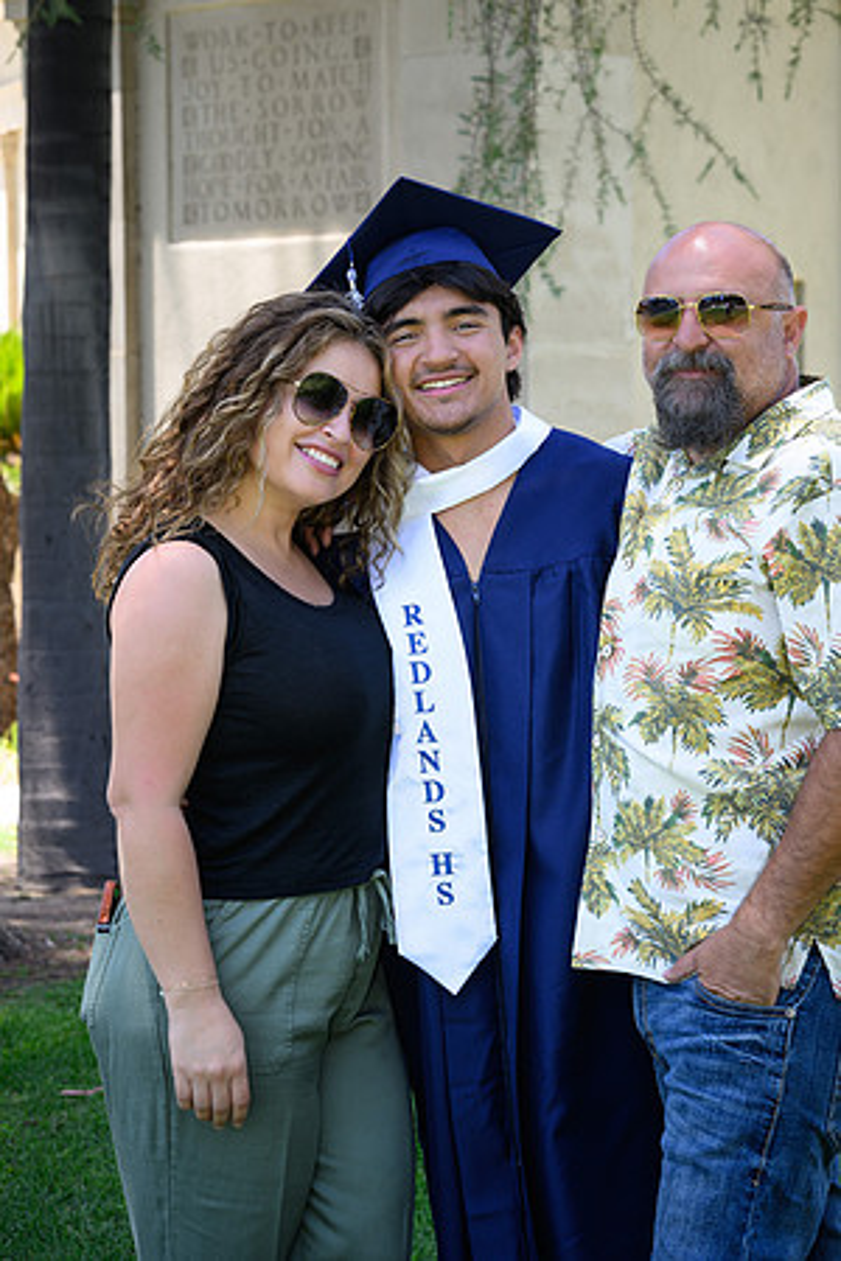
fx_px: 2978
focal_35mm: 85
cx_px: 420
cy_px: 630
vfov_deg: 23.9
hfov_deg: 16.1
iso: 100
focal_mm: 85
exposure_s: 1/50
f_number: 8
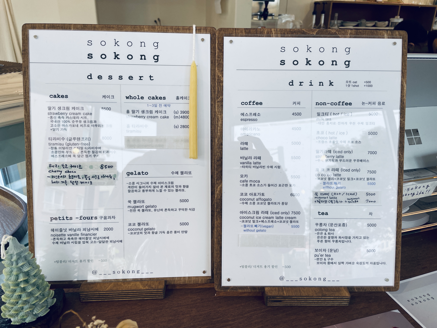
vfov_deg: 53.1
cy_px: 164
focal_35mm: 26
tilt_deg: -23.0
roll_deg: -0.5
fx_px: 328
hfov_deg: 67.3
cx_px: 218
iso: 32
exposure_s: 1/183
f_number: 1.6
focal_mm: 4.2
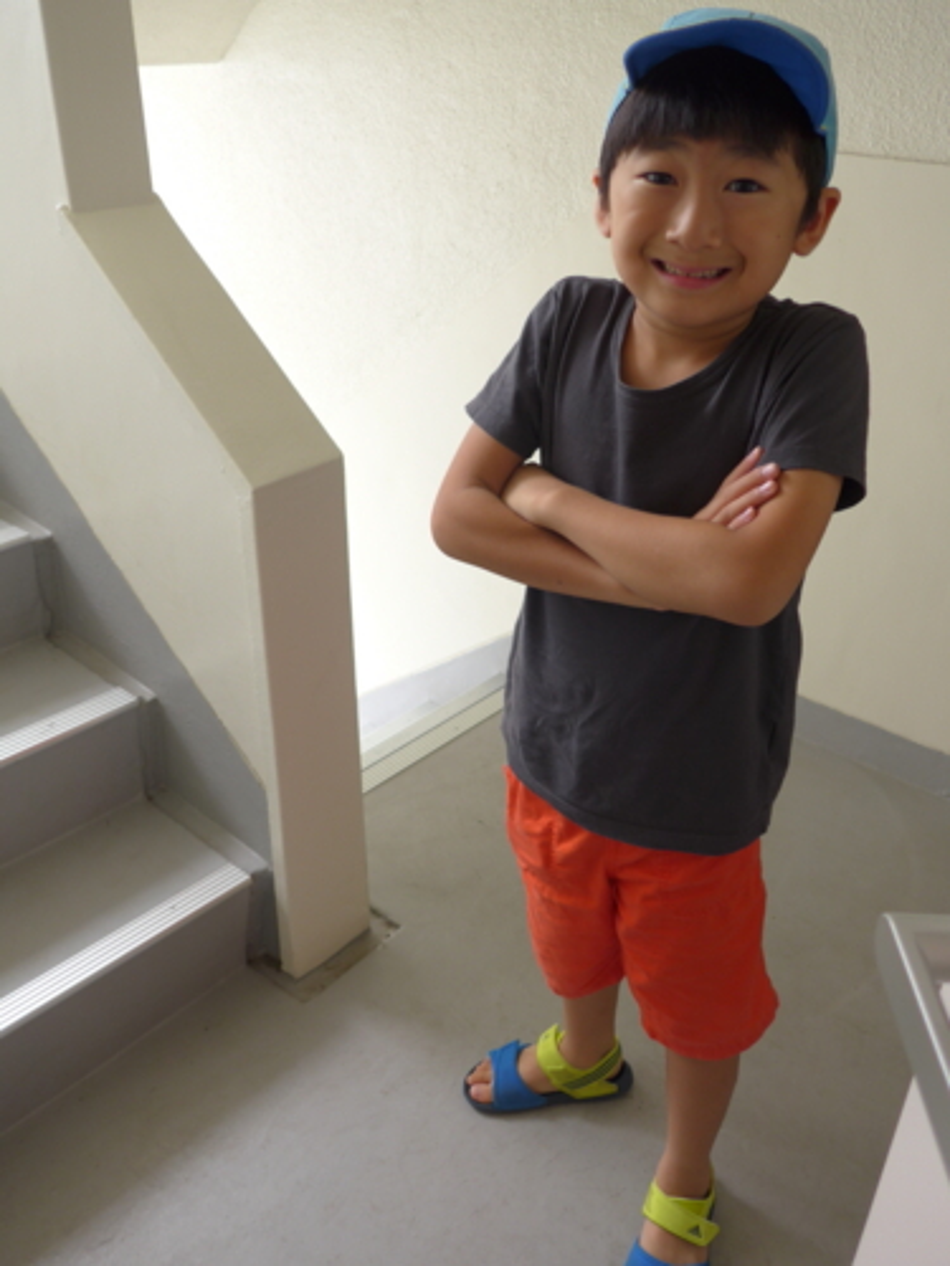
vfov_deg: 61.7
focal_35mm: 29
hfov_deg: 48.2
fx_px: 1061
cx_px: 475
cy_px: 633
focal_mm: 6
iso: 80
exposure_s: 1/100
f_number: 2
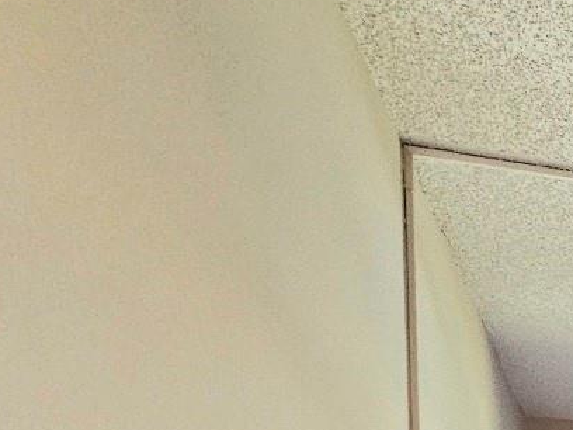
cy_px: 665
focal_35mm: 51
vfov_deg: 22.7
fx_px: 844
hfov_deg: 22.5
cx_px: 1020
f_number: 2.2
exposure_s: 1/30
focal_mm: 2.2
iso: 400
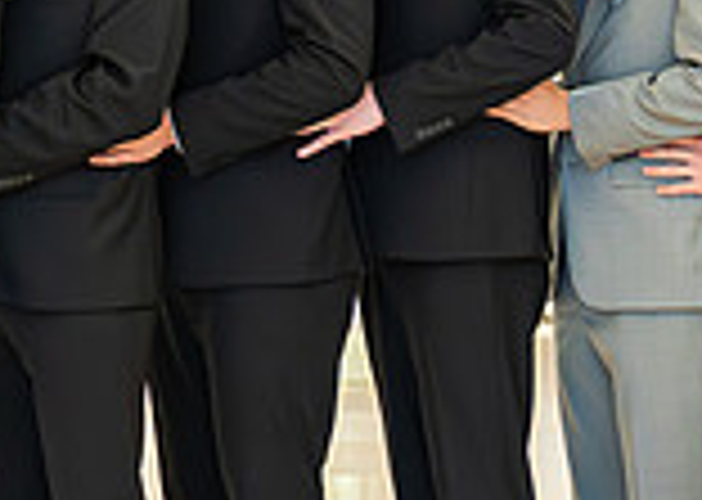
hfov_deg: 9.6
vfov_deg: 6.9
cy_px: 236
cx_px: 590
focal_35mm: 209
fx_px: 4162
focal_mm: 36.7
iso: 1600
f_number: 2.8
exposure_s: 1/250
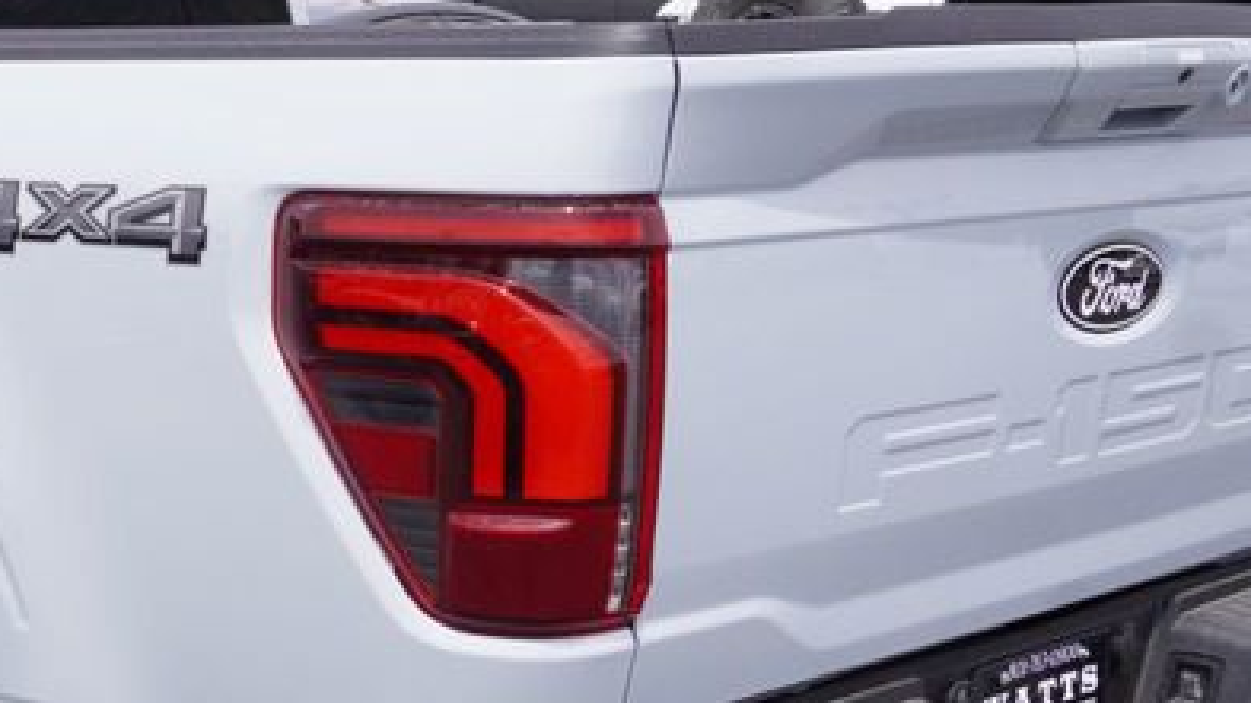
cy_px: 519
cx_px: -22
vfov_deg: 14.7
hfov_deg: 24.6
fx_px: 2720
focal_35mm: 82
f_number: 9
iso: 100
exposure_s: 1/125
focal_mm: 20
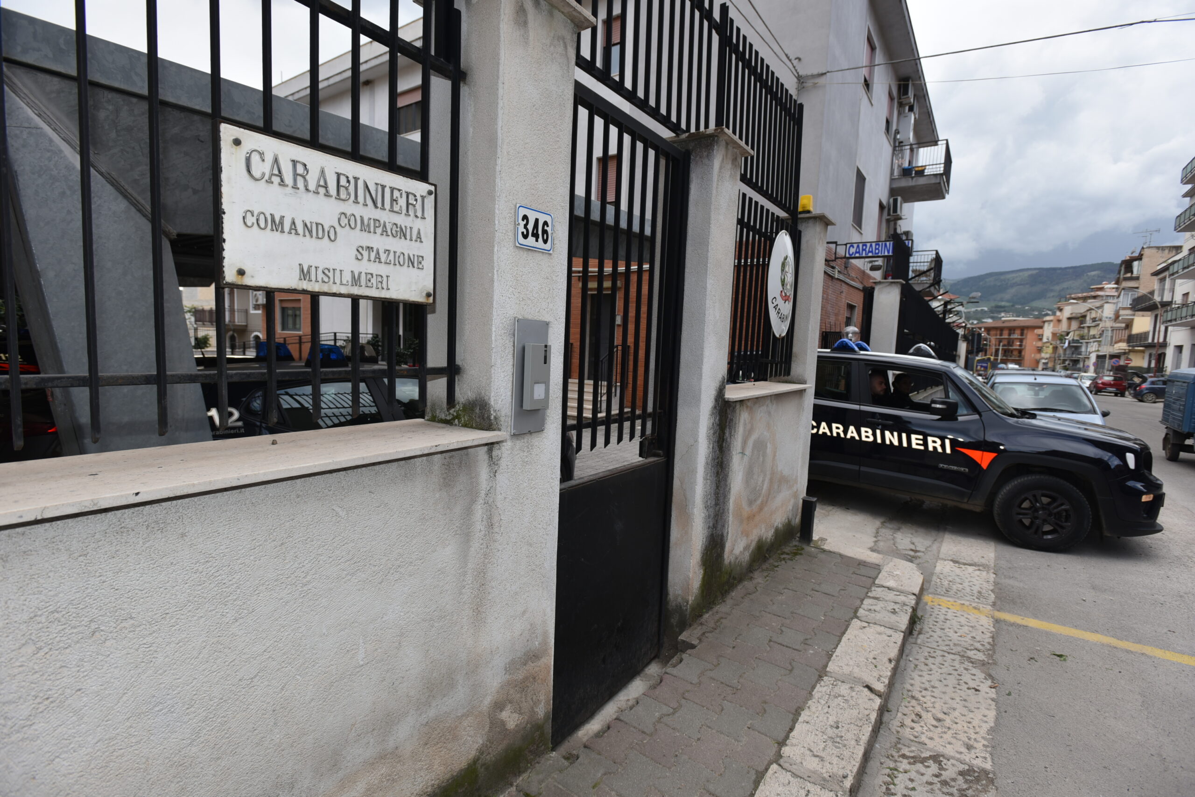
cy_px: 398
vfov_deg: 70.4
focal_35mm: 17
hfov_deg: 93.3
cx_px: 598
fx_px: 564
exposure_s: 1/125
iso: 100
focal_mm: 17
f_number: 5.6
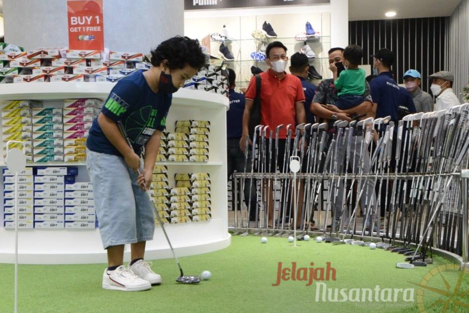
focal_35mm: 40
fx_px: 528
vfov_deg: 33.0
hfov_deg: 47.9
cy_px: 156
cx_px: 234
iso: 1600
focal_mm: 27
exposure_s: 1/50
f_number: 11
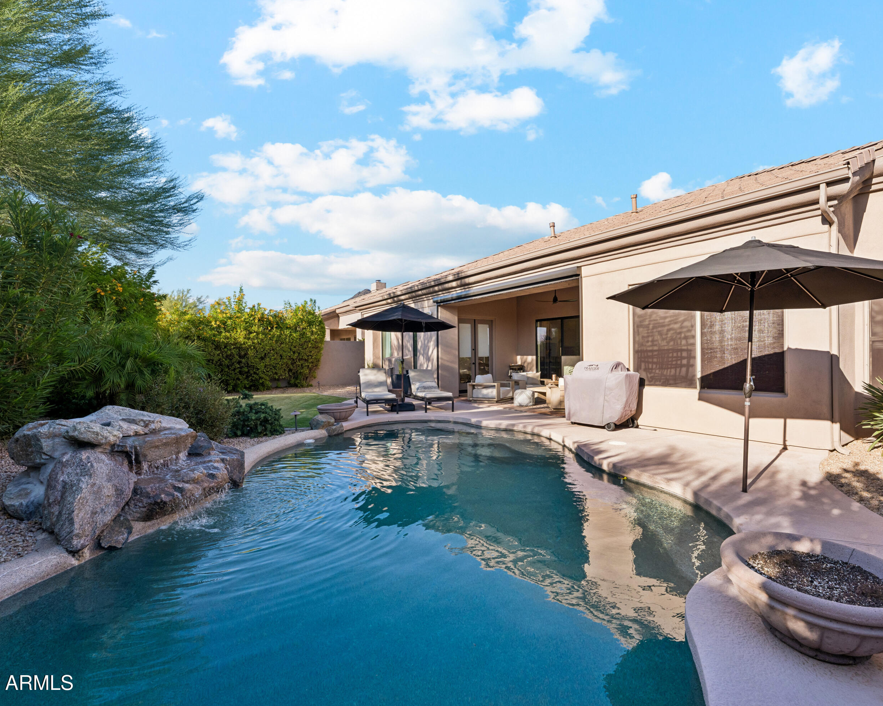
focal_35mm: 17
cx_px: 490
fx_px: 436
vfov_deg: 78.0
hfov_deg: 90.4
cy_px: 357
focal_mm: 14.6
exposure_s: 1/250
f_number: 8
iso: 200
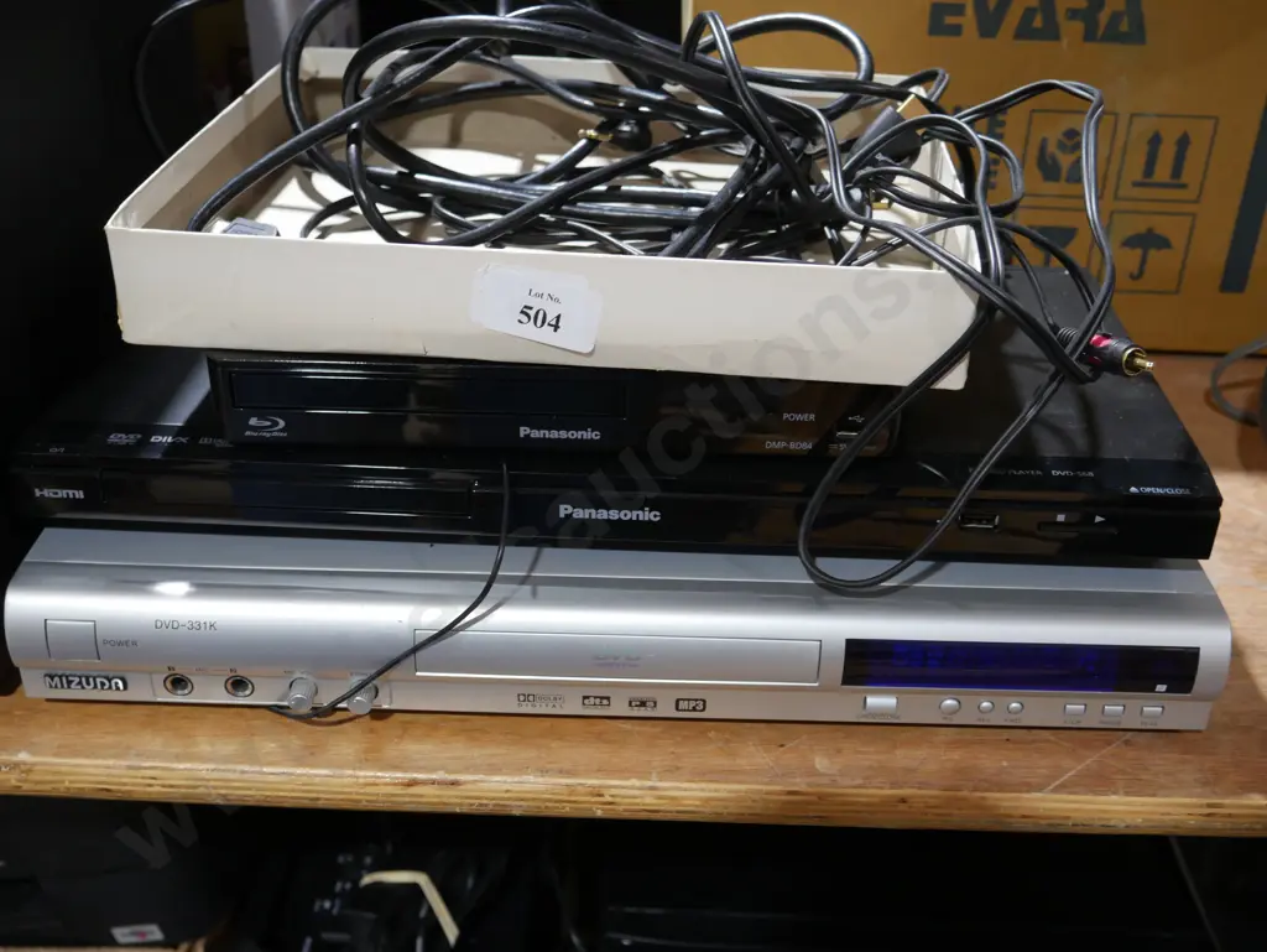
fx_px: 1465
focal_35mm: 40
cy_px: 476
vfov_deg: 36.0
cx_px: 634
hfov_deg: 46.8
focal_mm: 20
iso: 1000
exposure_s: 1/60
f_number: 4.5
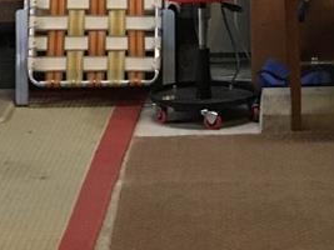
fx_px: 1572
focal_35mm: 163
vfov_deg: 9.1
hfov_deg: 11.8
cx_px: 429
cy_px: 32
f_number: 2.2
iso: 200
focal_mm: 4.15
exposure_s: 1/30
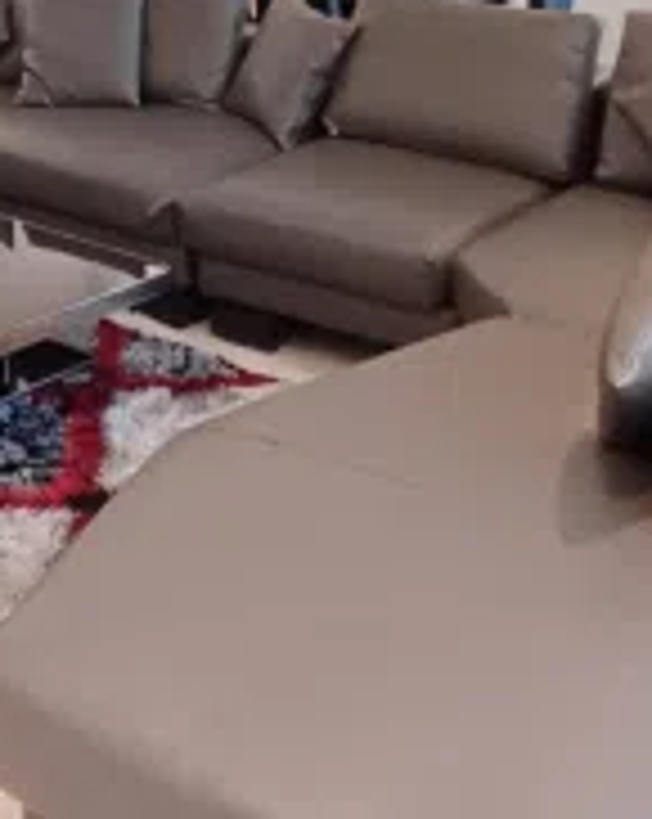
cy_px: 117
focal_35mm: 55
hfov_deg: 27.2
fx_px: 1330
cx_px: 171
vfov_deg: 32.8
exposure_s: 1/25
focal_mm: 1.64
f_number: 2.2
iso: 400
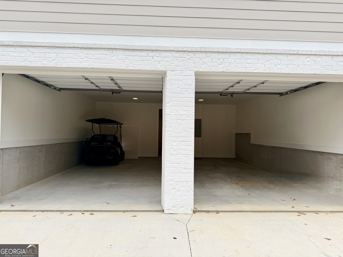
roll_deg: -1.6
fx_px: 238
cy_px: 128
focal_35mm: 24
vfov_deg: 56.8
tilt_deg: +2.0
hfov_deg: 71.6
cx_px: 172
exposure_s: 1/943
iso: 80
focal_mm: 6.76
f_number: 1.78
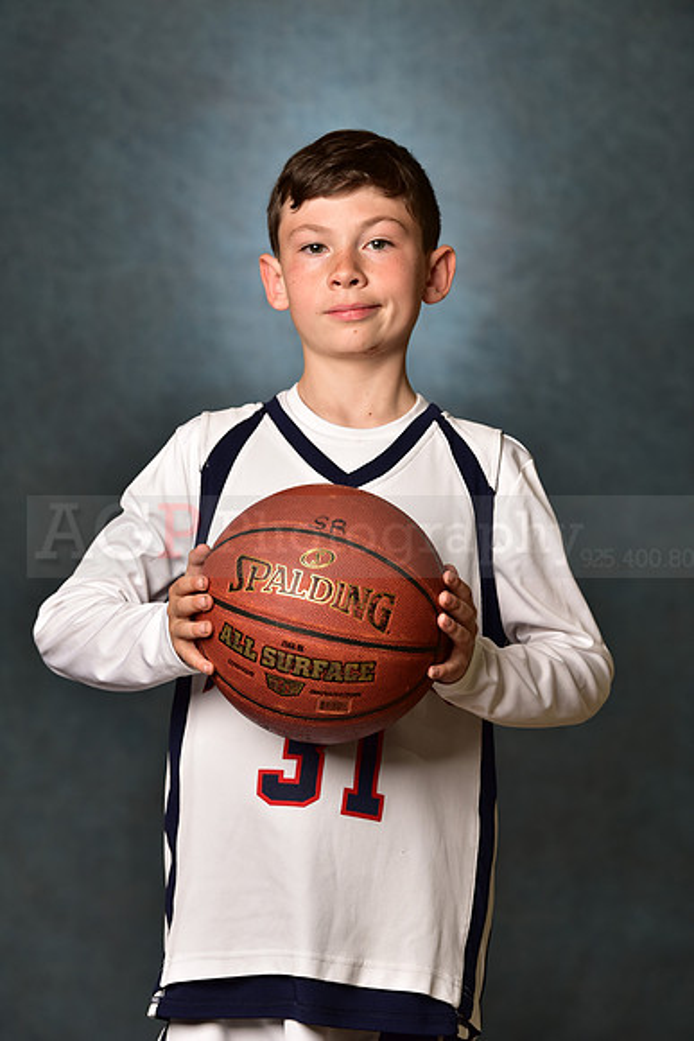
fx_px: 4046
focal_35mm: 140
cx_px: 347
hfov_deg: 9.8
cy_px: 520
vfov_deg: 14.7
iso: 250
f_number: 4.5
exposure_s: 1/160
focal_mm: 140
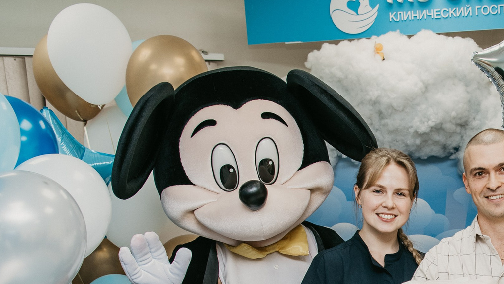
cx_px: 504
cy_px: 361
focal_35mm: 65
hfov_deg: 30.1
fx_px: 869
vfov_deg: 17.5
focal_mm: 24
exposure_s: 1/160
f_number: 4
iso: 160
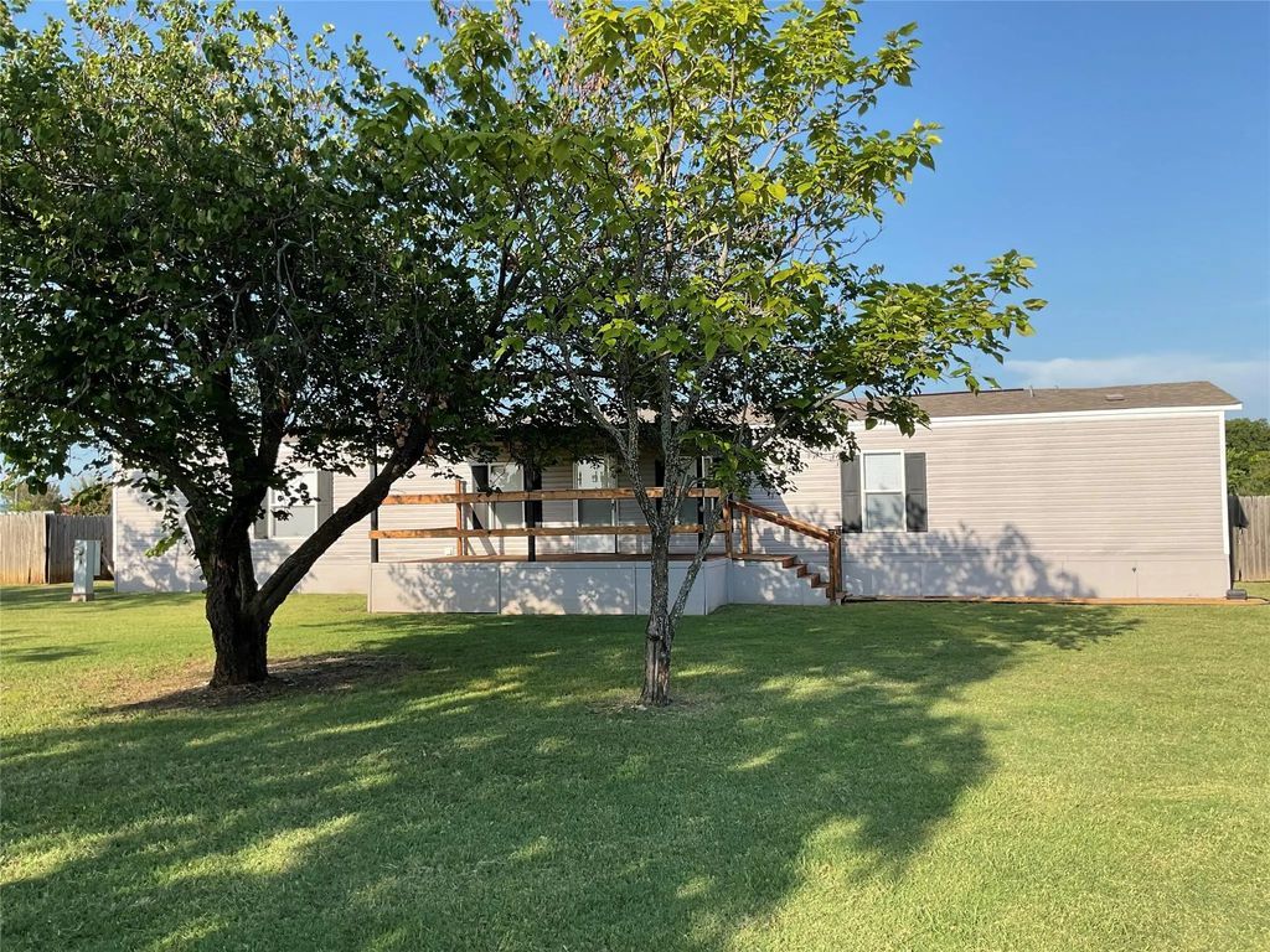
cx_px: 635
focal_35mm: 29
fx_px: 1064
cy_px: 476
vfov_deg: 48.2
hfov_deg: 61.7
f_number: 1.8
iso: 16
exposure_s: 1/1076
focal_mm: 3
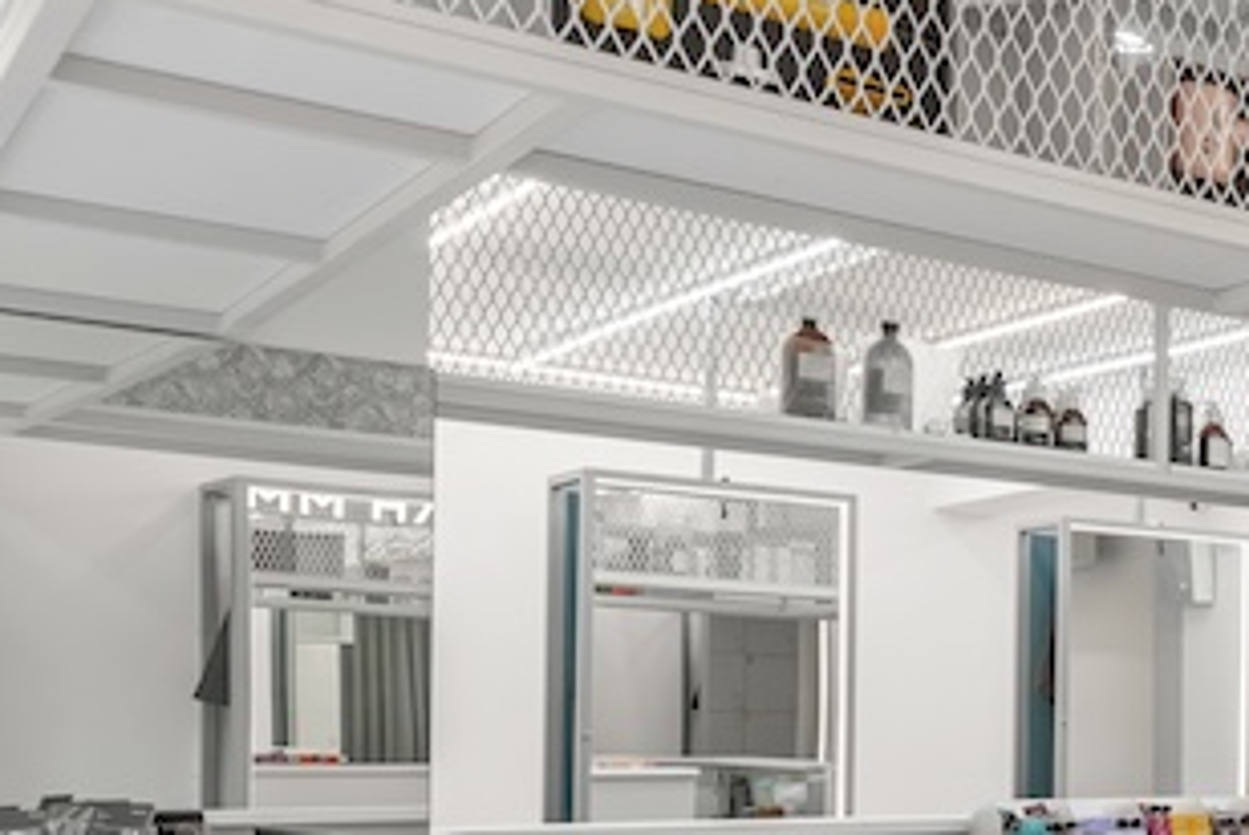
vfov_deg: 24.6
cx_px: 1910
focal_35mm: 54
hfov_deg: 26.1
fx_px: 1875
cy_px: 689
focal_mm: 13
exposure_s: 1/25
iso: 250
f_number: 9
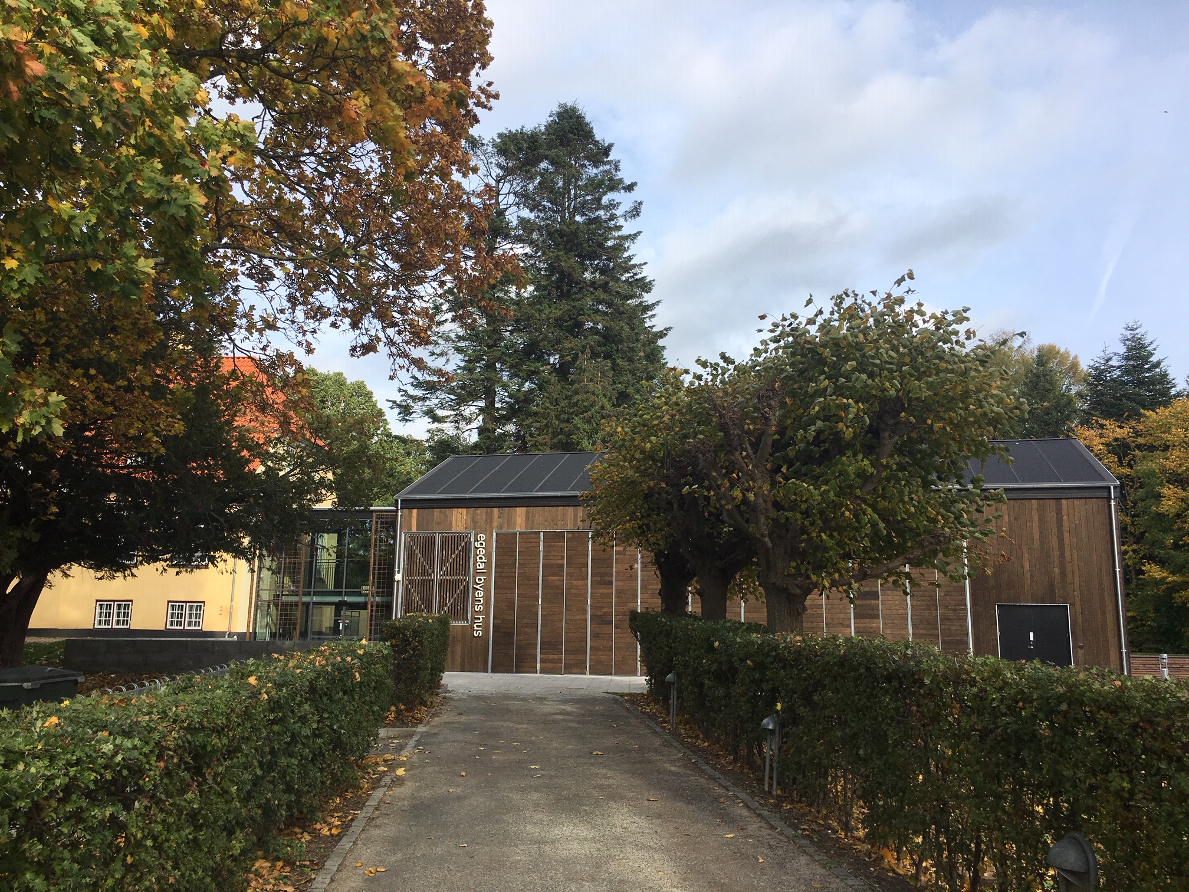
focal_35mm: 29
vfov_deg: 48.2
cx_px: 594
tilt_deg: +11.0
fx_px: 996
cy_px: 446
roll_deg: -0.4
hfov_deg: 61.7
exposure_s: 1/1451
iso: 25
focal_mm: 4.15
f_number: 2.2
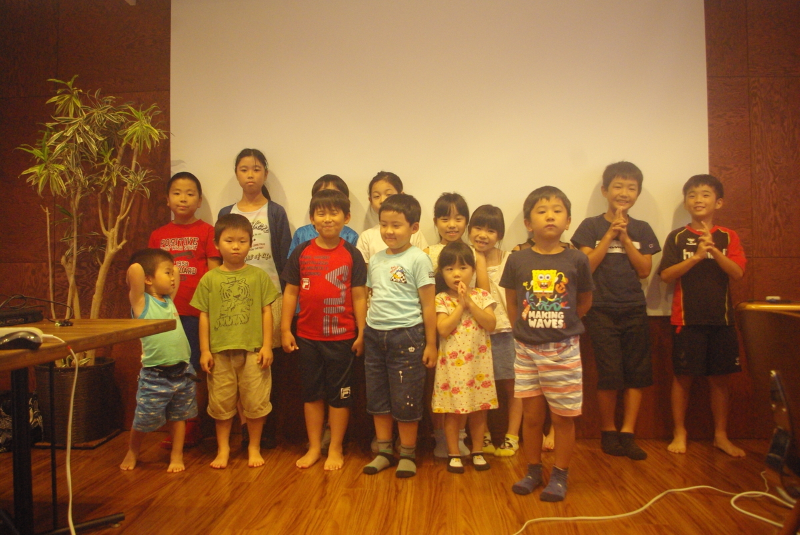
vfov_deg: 48.0
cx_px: 400
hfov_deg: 67.3
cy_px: 268
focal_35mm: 27
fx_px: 601
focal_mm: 18
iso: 1600
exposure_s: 1/60
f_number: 4.5
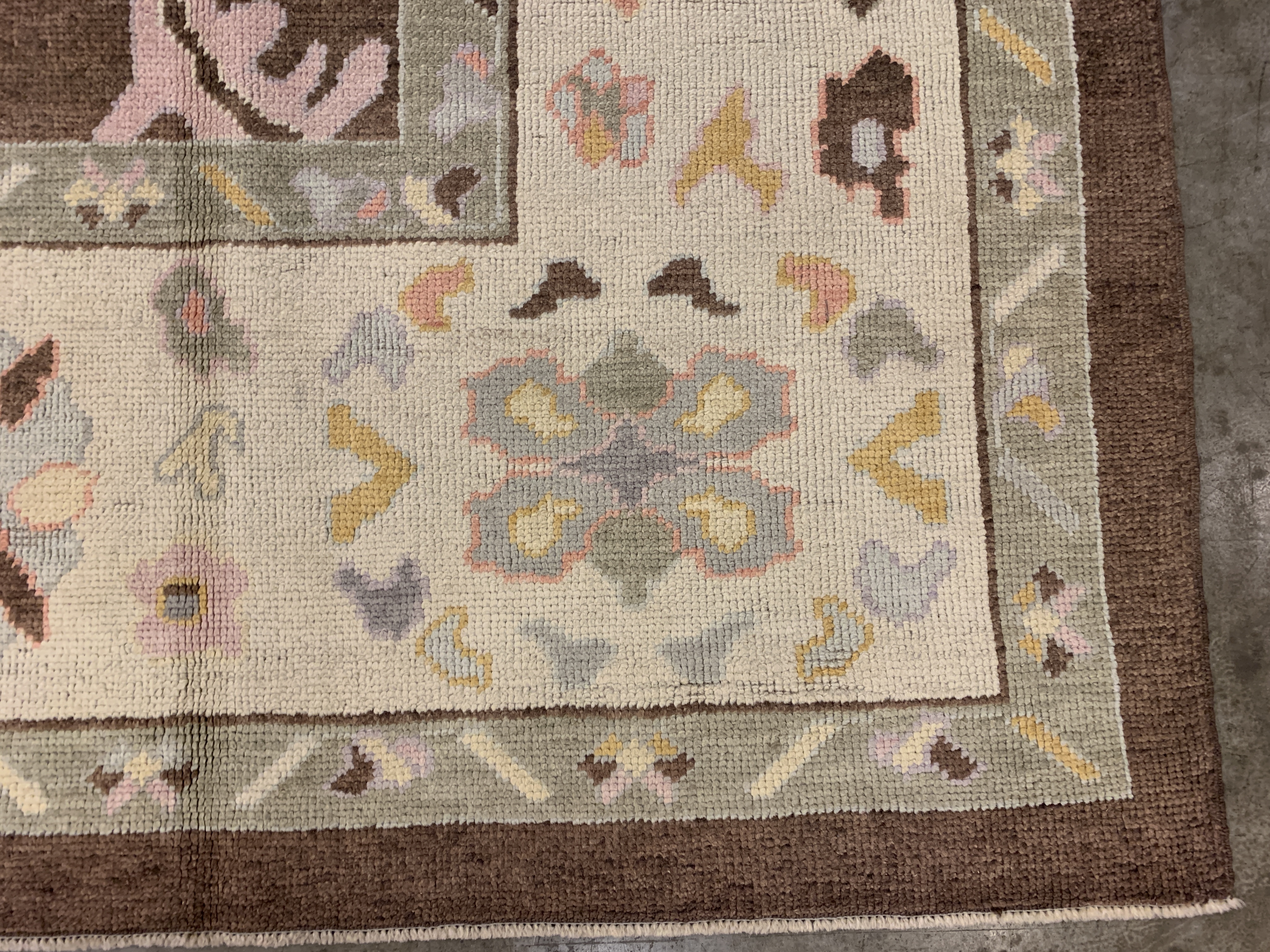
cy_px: 476
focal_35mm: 26
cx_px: 635
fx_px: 954
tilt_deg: -88.0
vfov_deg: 53.1
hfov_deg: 67.3
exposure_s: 1/60
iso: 160
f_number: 1.8
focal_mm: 4.25
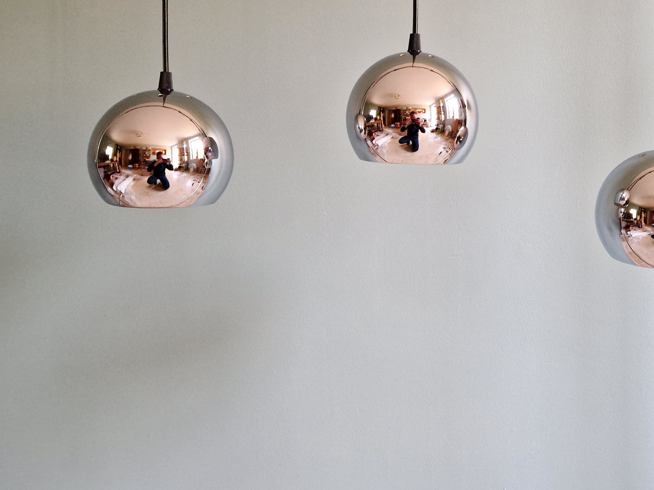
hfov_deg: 52.0
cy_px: 147
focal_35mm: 35
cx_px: 411
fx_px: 661
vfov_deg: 40.0
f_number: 1.8
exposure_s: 1/100
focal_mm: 5.4
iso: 640
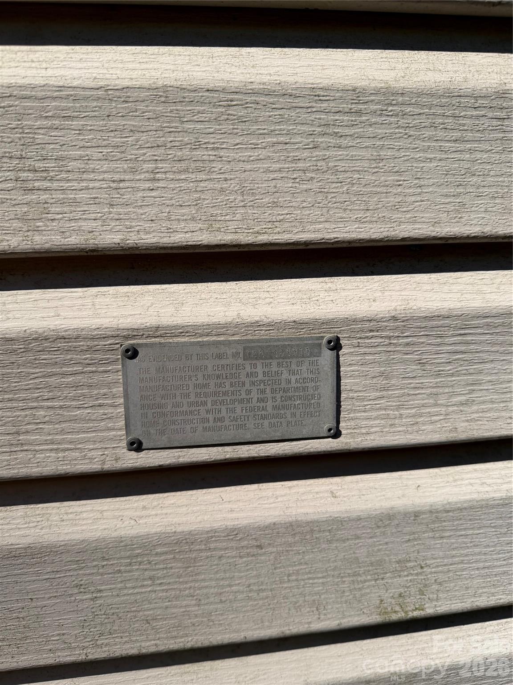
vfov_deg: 71.6
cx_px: 256
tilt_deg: -12.4
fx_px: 474
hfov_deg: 56.8
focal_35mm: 24
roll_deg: +1.5
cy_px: 342
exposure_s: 1/7353
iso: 80
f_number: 1.78
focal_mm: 6.76
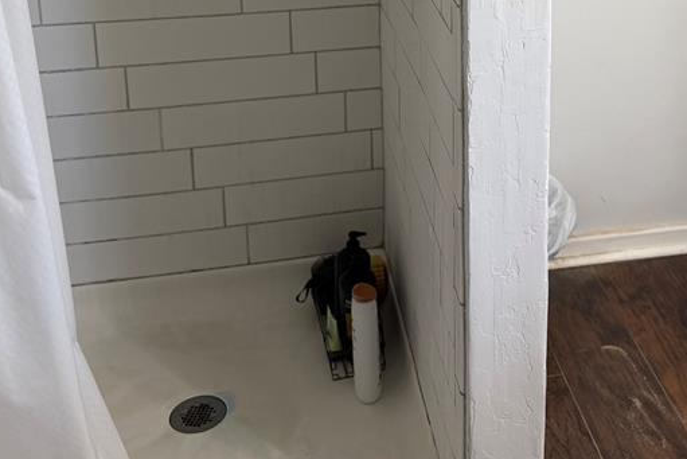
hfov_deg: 38.9
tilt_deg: -14.8
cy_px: -46
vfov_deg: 25.1
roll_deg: -0.3
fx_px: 954
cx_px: 483
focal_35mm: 50
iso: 160
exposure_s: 1/120
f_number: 1.78
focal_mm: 6.76
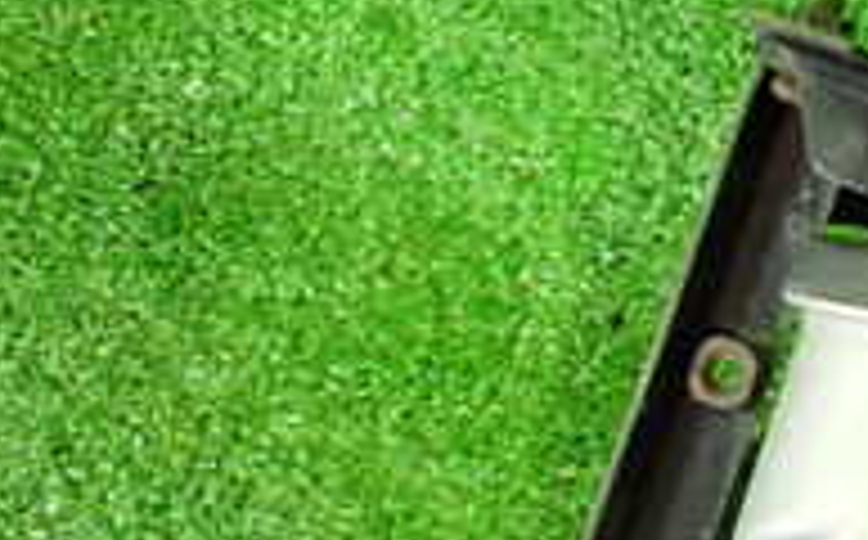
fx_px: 2339
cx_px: 1241
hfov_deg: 18.9
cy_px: -32
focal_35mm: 99
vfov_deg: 13.0
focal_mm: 5.4
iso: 800
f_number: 2.3
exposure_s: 1/30
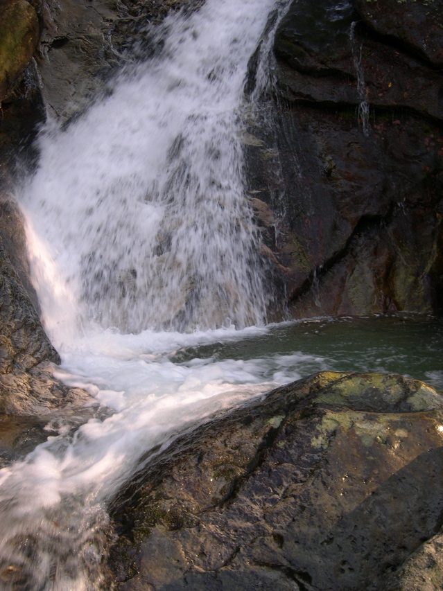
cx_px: 222
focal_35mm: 38
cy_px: 296
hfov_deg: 37.7
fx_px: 649
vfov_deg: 49.0
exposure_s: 1/74.9
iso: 100
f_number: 2.8
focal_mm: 8
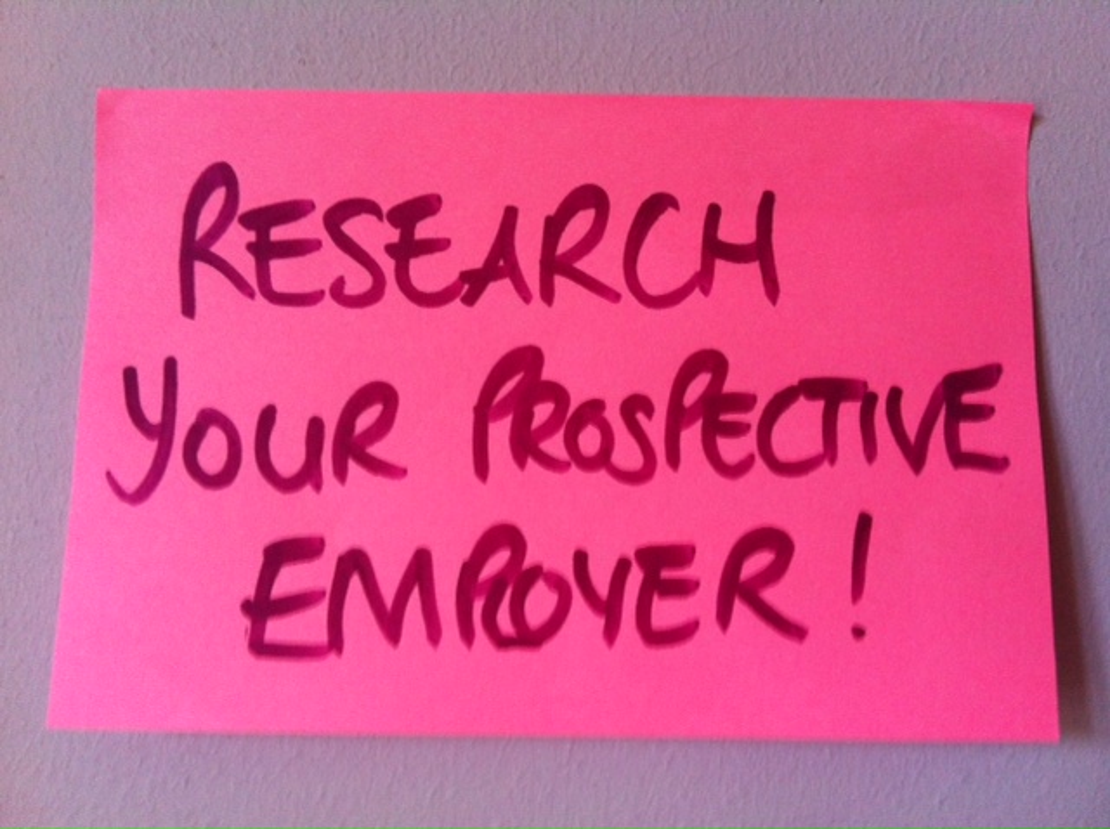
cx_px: 555
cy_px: 414
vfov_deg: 40.6
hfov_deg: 52.7
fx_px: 1121
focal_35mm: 35
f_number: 2.8
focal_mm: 3.85
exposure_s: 1/15
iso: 125
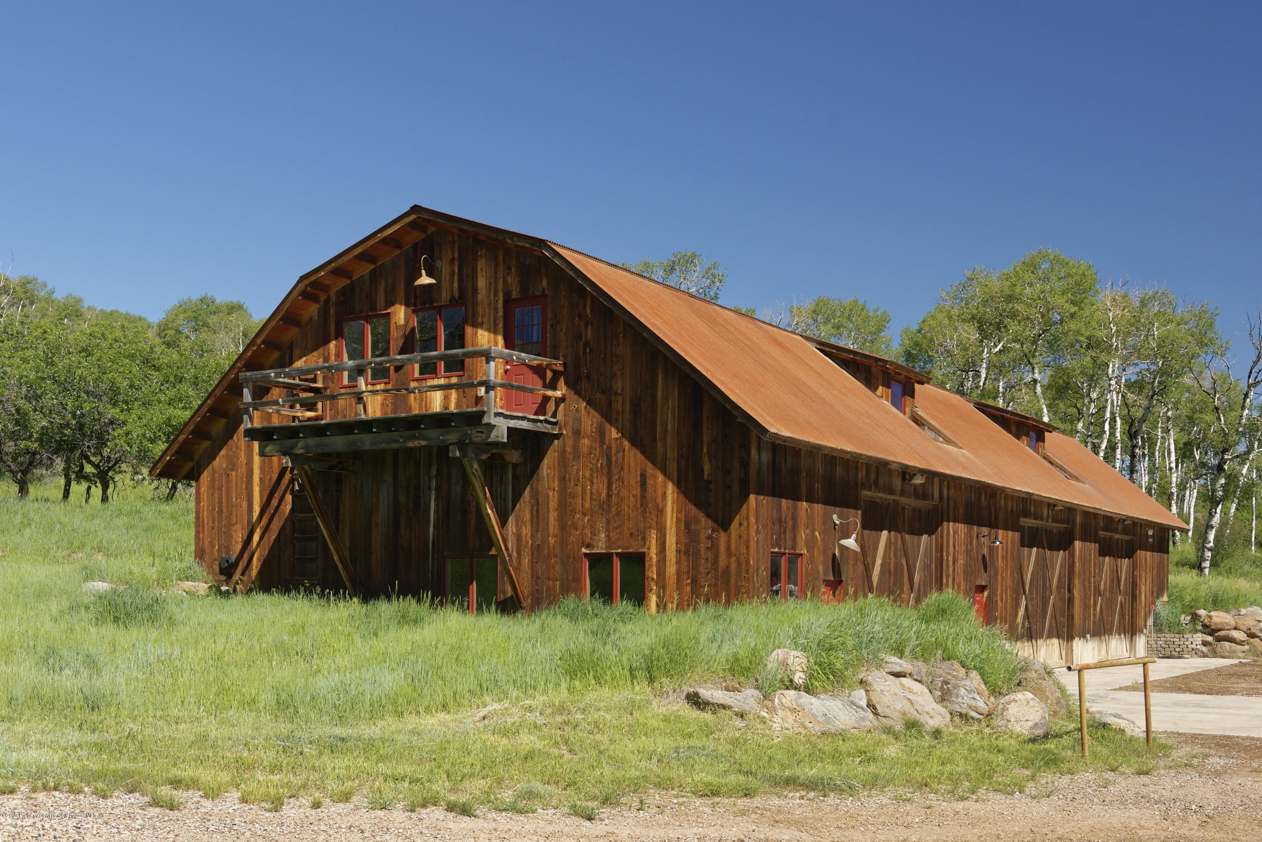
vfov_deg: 36.9
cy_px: 421
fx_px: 1262
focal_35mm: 36
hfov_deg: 53.1
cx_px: 631
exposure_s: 1/320
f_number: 7.1
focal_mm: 36
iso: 320
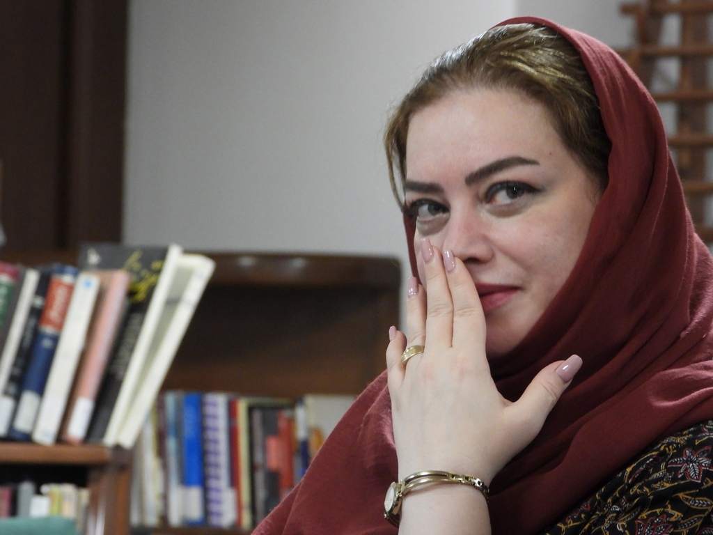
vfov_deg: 4.6
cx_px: 356
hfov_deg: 6.2
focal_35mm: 320
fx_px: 6591
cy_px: 268
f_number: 4.5
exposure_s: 1/10
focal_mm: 57.5
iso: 800
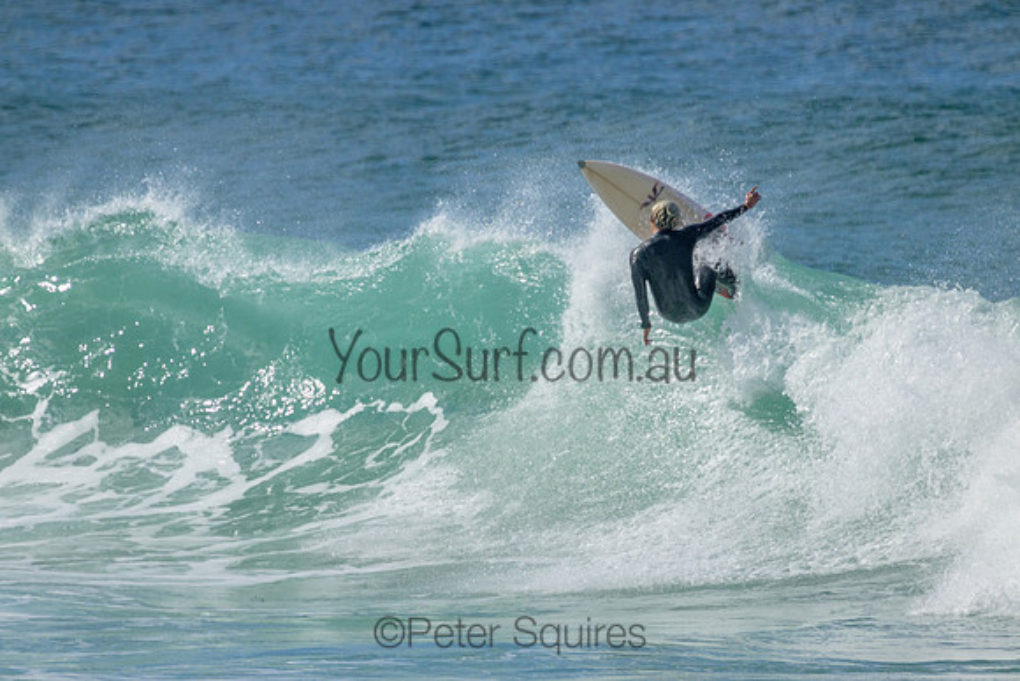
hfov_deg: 2.6
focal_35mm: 800
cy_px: 340
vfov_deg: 1.7
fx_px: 22671
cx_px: 510
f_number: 11
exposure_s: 1/1600
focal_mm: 800
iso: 1250
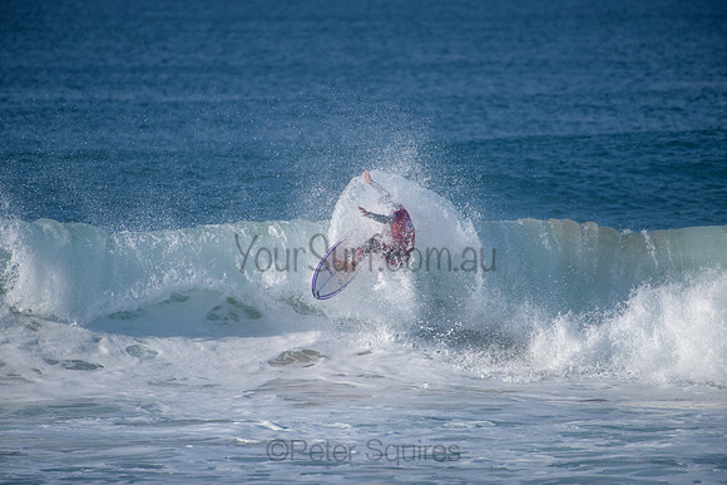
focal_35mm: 517
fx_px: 10450
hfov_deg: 4.0
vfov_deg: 2.7
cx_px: 364
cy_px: 242
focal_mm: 500
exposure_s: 1/2000
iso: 250
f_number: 5.6
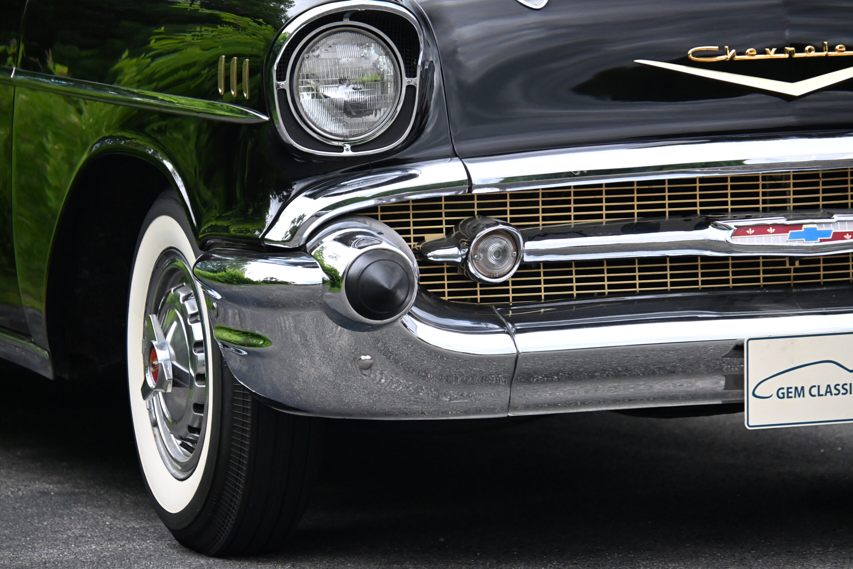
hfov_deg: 9.3
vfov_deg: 6.2
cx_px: 426
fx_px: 5225
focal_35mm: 220
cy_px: 284
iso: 1800
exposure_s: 1/250
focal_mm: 147
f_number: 5.6
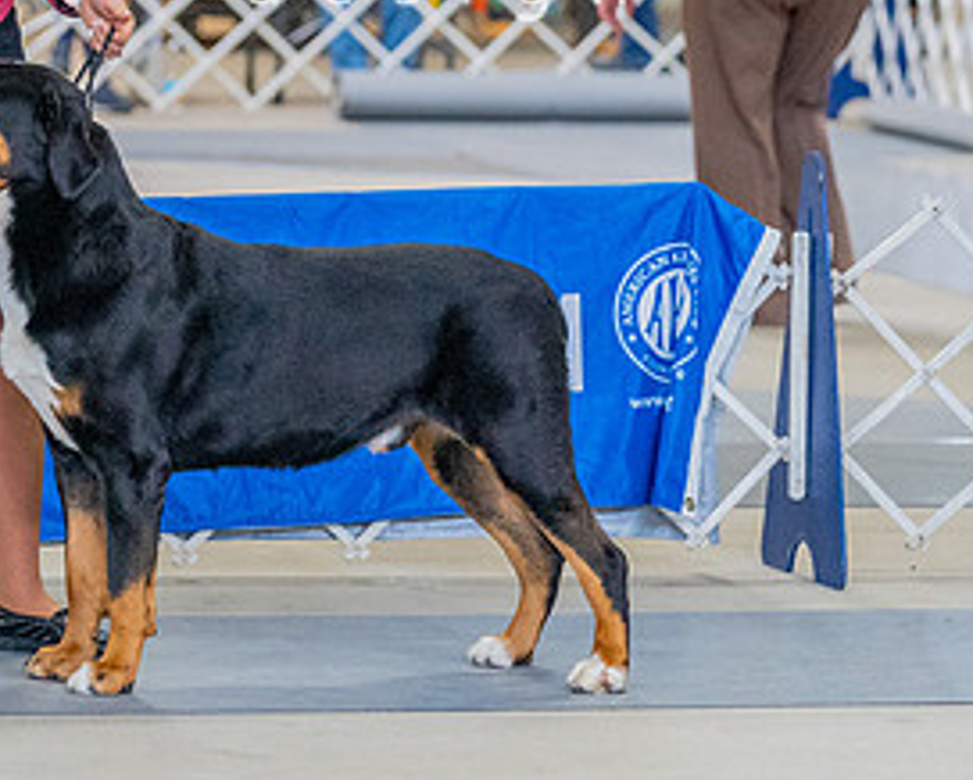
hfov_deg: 6.3
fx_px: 8789
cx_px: 109
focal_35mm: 305
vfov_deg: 5.1
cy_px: 111
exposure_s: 1/400
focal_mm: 131
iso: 6400
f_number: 3.5
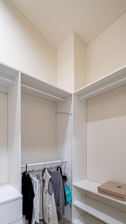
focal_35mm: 17
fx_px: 101
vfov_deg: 92.9
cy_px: 147
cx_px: 41
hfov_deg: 62.2
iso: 640
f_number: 5.6
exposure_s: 1/50
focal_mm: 12
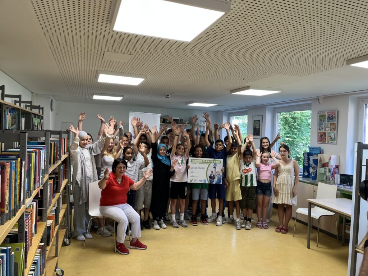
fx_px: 276
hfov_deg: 67.3
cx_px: 184
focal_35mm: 26
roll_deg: -2.2
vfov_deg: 53.1
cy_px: 138
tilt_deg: +0.0
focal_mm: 5.1
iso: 80
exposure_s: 1/100
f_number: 1.6
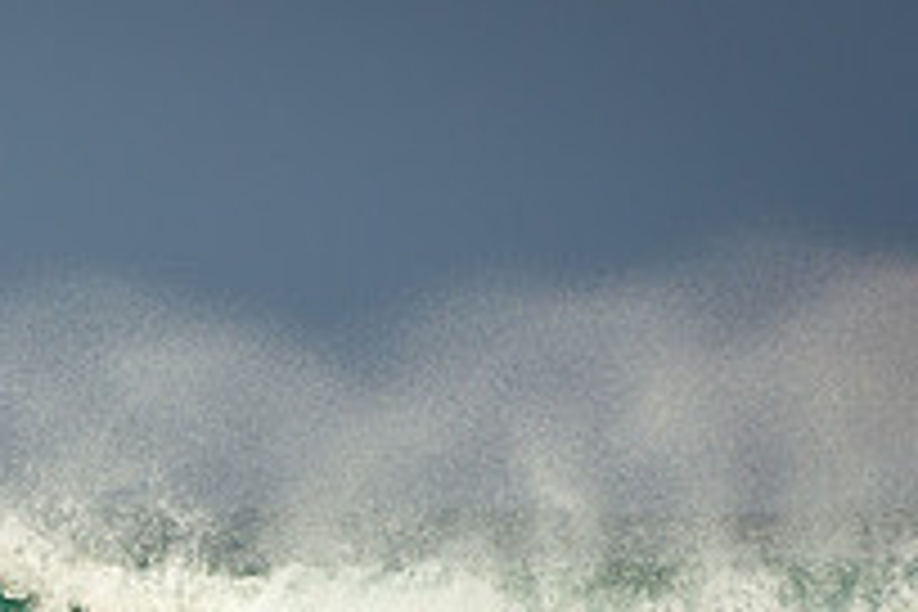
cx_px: -225
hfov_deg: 2.4
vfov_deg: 1.6
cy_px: 763
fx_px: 22336
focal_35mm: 876
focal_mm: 200
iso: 200
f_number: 5.6
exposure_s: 1/640
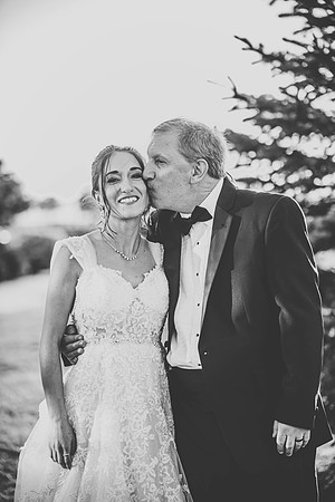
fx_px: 1745
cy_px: 251
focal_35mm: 125
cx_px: 168
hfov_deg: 11.0
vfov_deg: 16.4
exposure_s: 1/2500
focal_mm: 125
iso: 800
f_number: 2.8
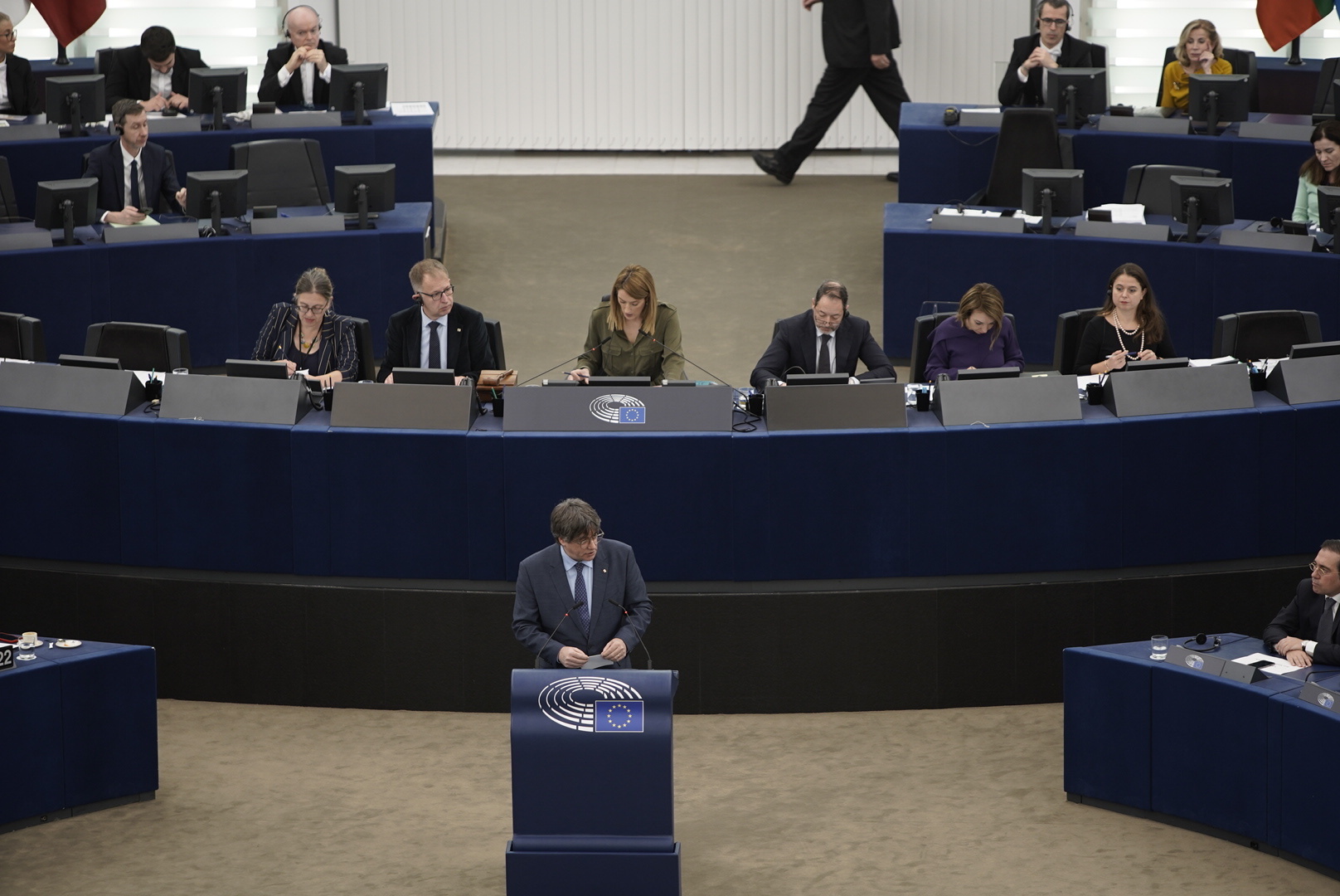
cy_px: 448
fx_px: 7450
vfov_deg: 6.9
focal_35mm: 200
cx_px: 670
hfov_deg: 10.3
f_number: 3.2
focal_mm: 200
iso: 800
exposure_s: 1/125
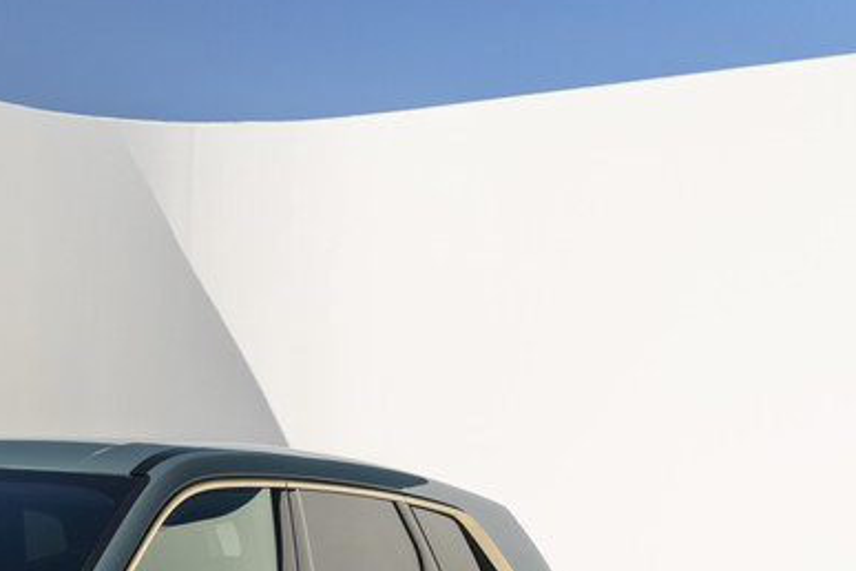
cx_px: -241
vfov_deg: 14.3
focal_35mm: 93
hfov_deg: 20.2
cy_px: 677
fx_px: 2211
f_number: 5.6
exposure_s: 1/200
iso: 100
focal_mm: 30
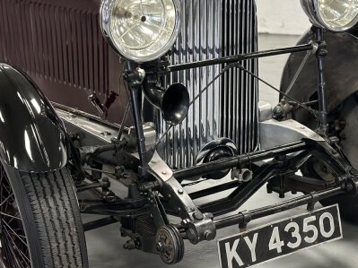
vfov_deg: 19.1
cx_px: 223
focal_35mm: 77
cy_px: 147
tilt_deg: -19.1
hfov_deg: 25.3
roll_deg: +1.3
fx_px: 796
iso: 400
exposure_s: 1/57
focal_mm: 6.86
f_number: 1.78
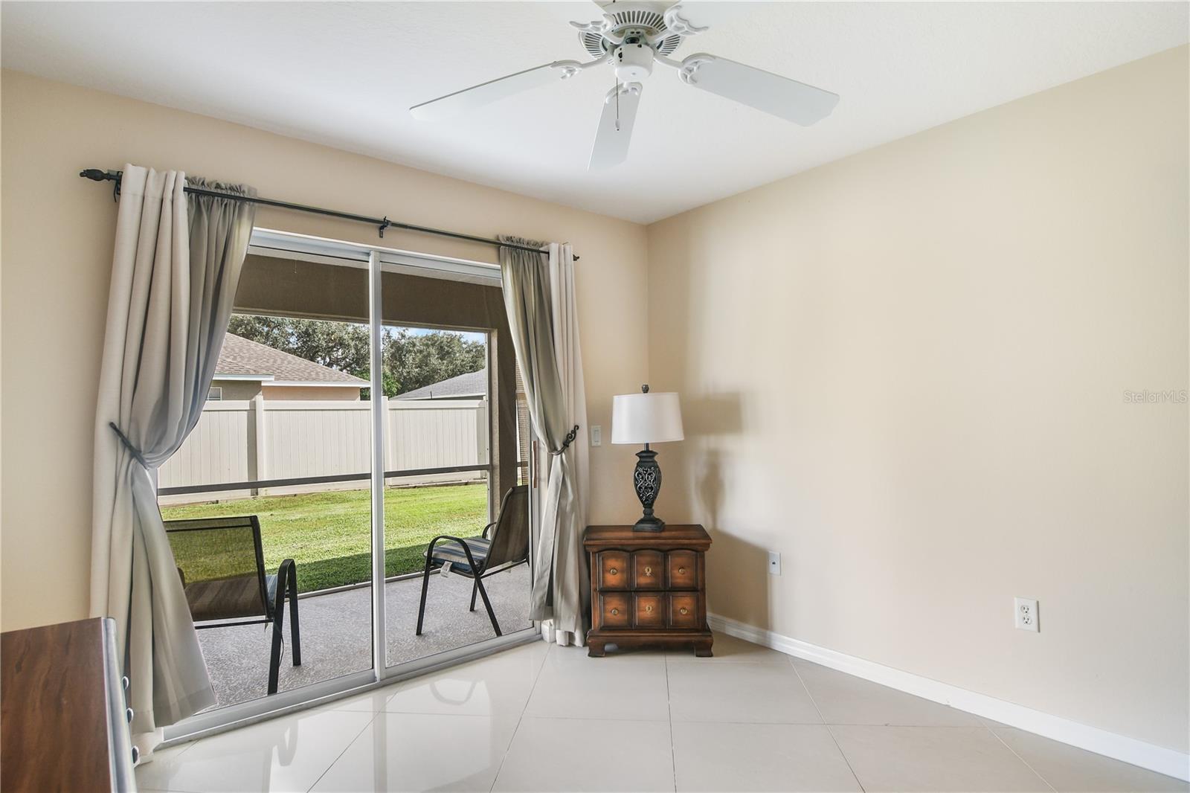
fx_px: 595
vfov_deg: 67.4
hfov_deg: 90.0
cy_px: 396
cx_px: 595
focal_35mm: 18
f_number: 6.3
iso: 250
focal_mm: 12
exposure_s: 1/200
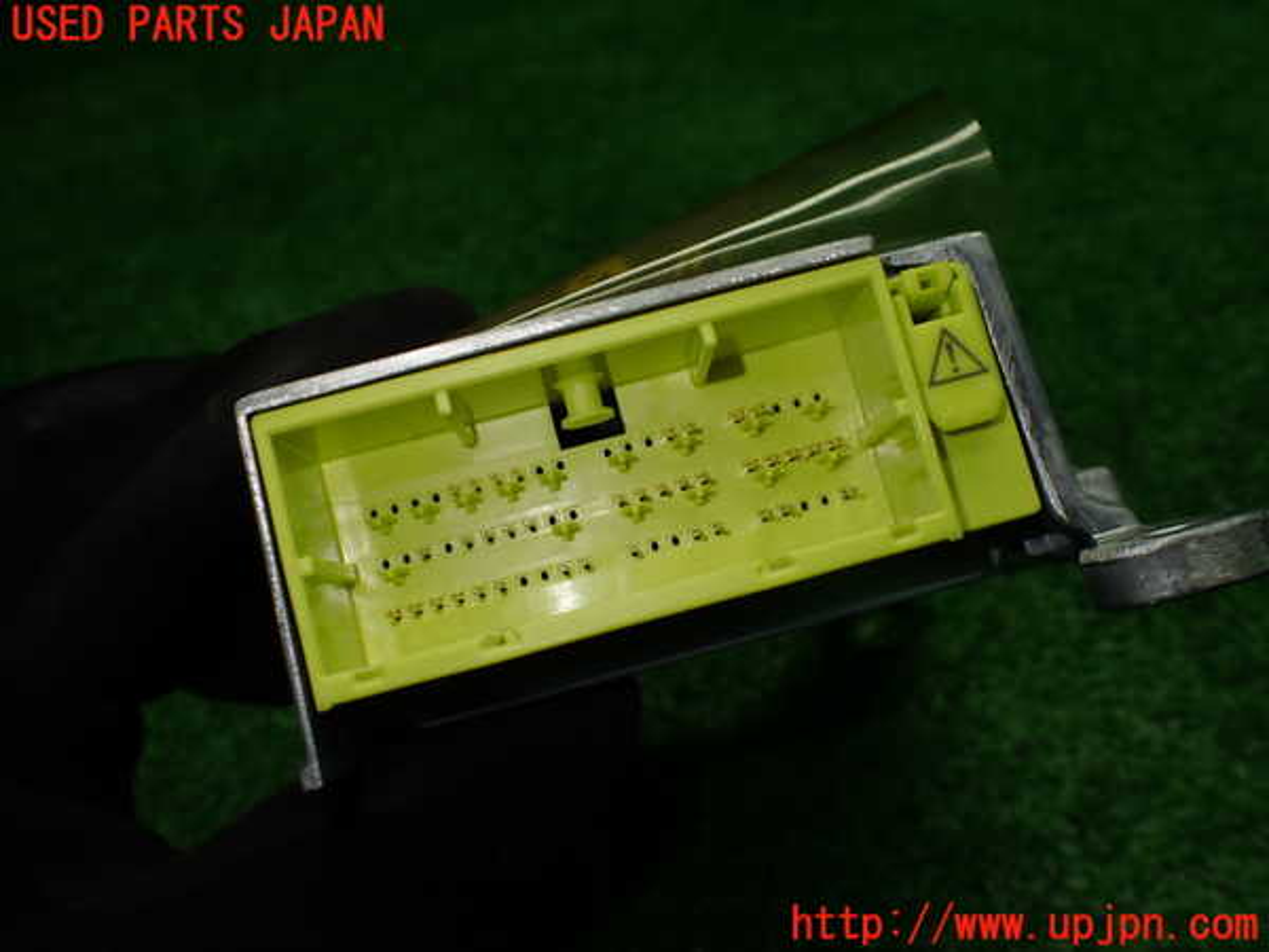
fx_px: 1100
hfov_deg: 60.0
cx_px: 634
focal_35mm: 30
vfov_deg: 46.8
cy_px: 476
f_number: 2.3
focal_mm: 5.4
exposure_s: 1/125
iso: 100
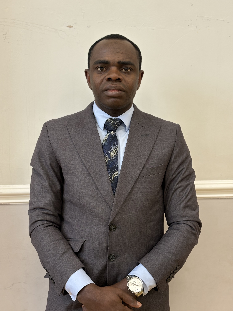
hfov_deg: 28.0
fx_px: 467
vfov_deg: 36.8
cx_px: 116
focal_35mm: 52
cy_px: 156
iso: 64
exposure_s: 1/50
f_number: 1.6
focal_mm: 5.96
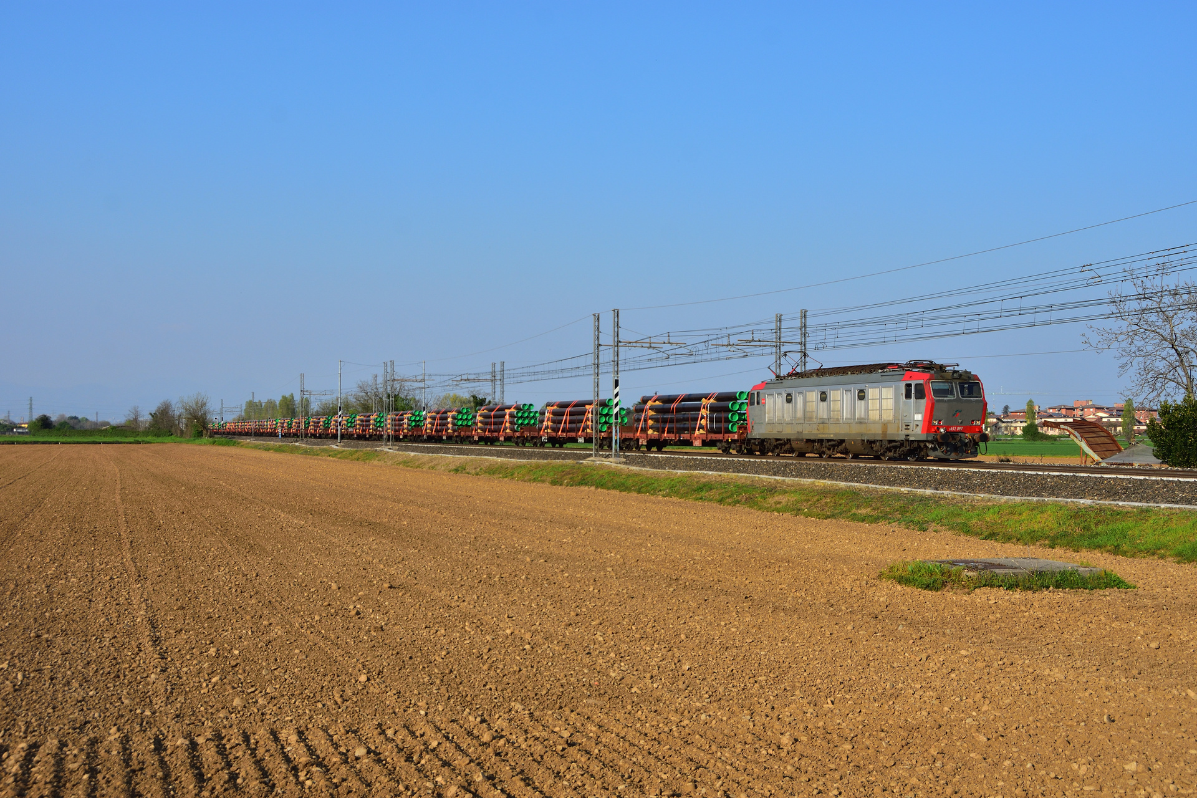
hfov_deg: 47.9
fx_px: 1347
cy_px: 399
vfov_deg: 33.0
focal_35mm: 40
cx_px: 598
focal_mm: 27
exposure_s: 1/800
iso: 200
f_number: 7.1
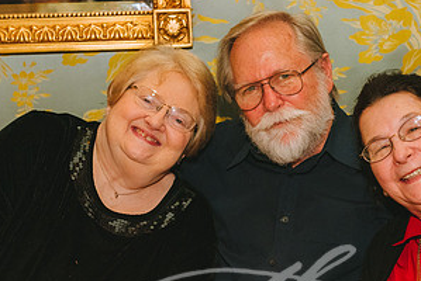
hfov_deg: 21.8
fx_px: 1089
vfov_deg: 14.7
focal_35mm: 93
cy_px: 165
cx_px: 275
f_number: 4
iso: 1600
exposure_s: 1/160
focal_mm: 48
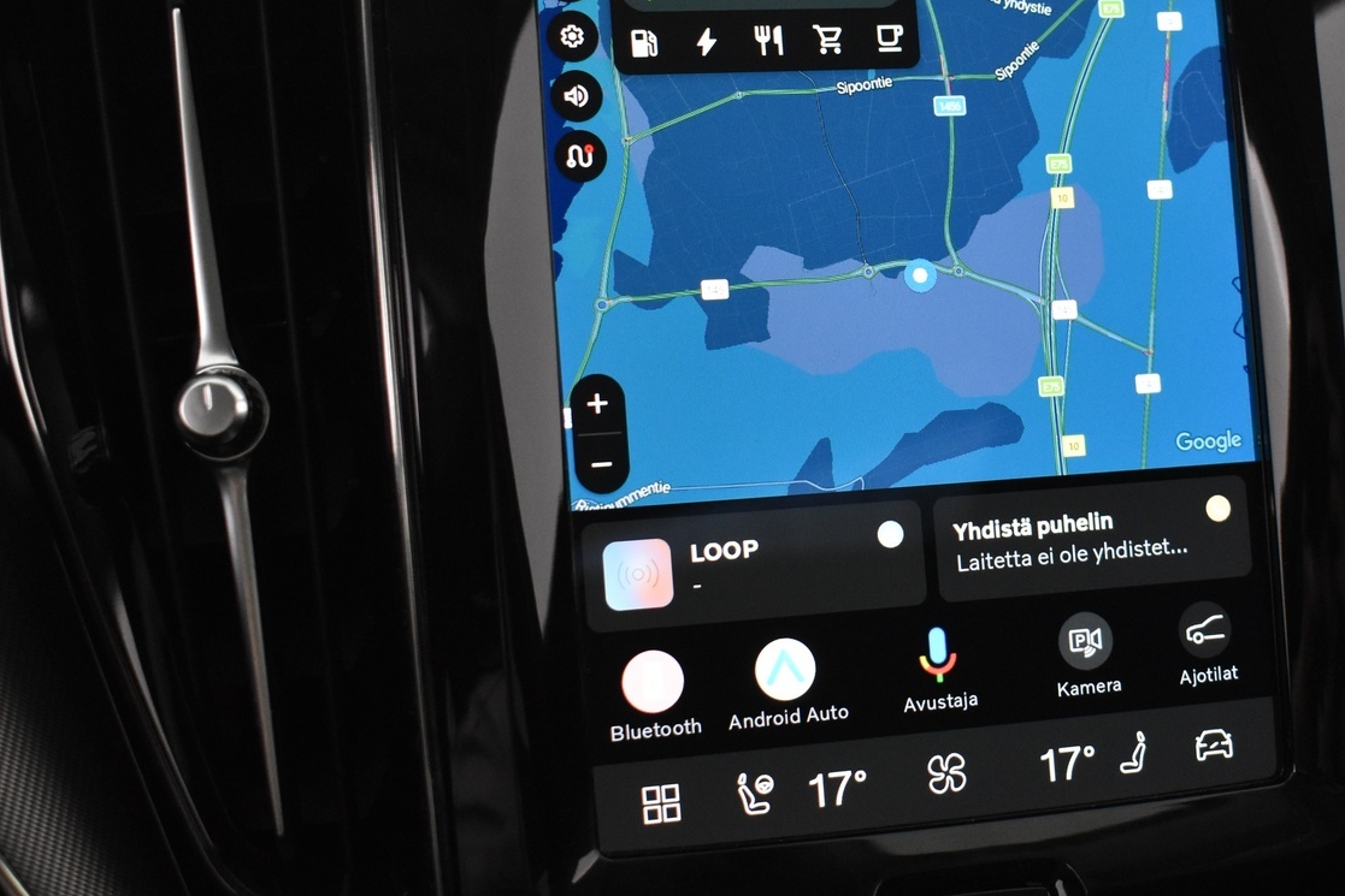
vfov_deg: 23.1
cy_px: 407
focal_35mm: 59
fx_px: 2194
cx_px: 824
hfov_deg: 33.9
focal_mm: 27
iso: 2200
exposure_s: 1/40
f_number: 4
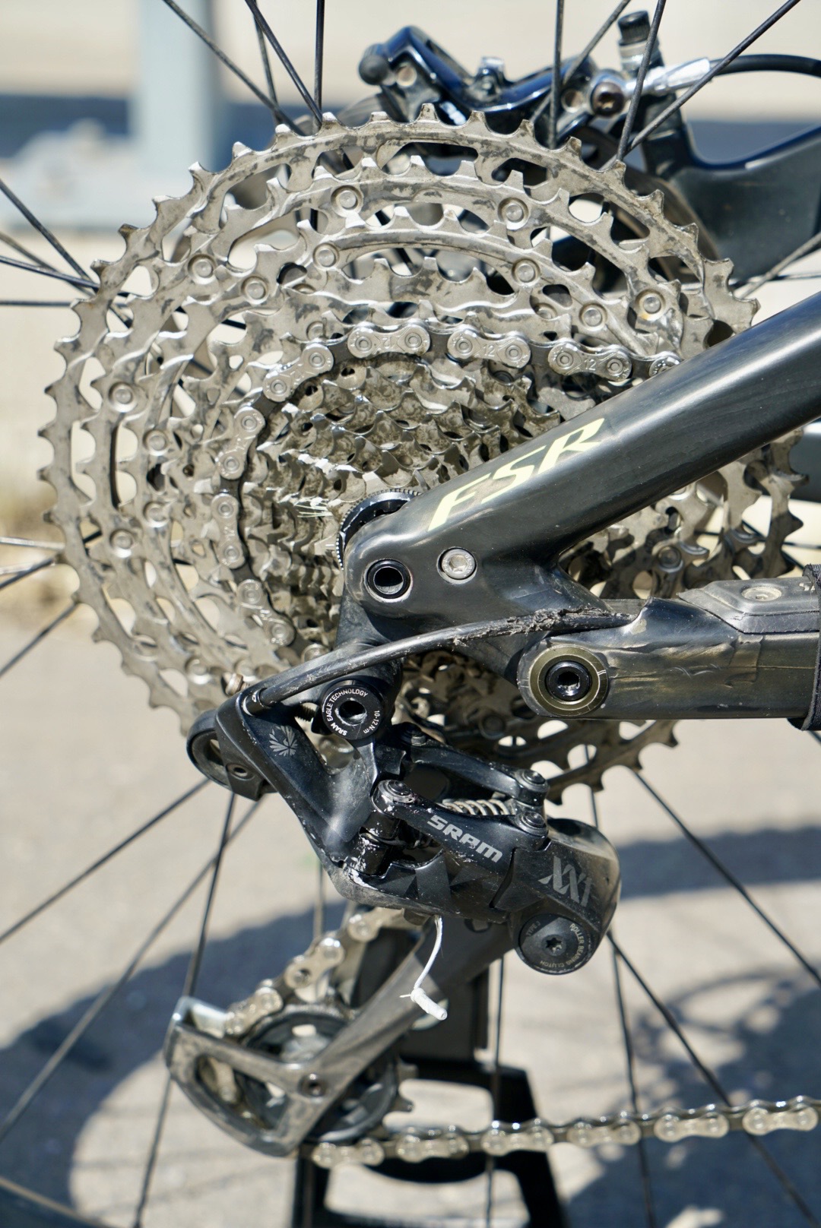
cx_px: 410
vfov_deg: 28.8
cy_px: 614
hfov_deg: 19.5
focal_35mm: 70
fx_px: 2390
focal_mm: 70
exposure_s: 1/250
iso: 100
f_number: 7.1
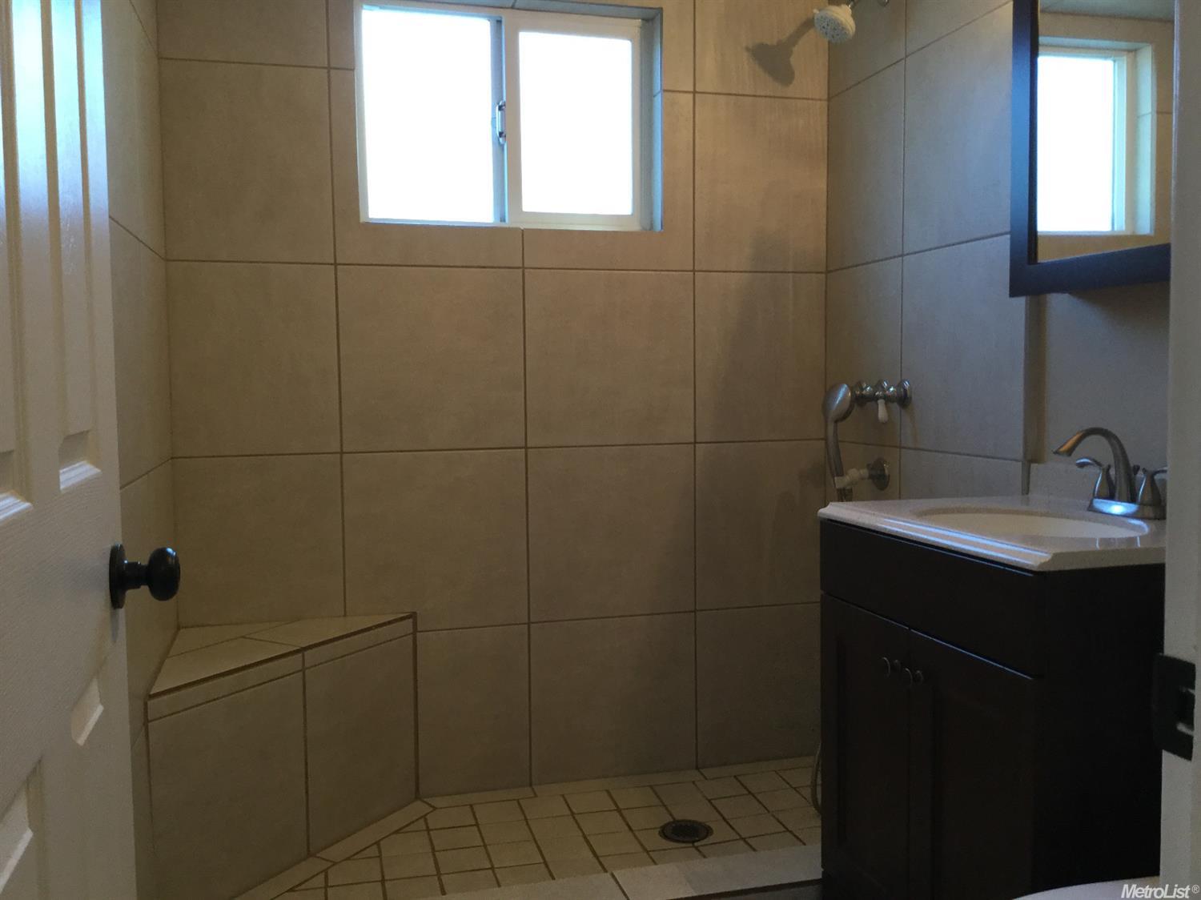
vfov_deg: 45.4
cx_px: 600
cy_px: 450
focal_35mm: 31
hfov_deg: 58.4
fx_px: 1075
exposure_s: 1/30
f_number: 2.4
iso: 64
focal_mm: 3.3
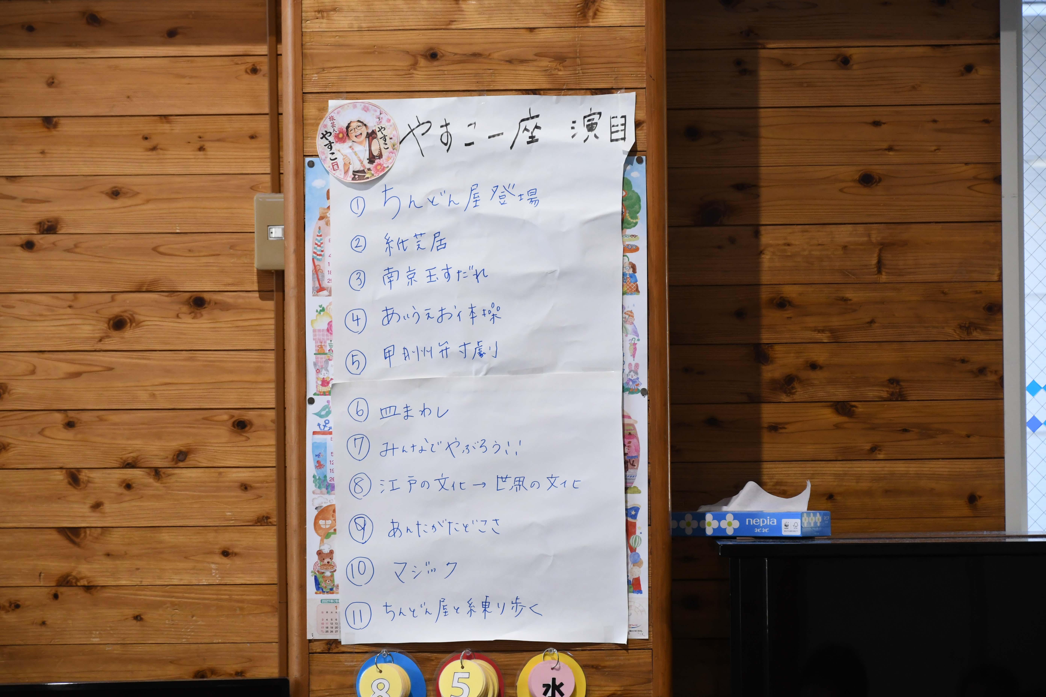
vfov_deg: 9.1
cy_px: 348
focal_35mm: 150
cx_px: 523
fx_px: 4358
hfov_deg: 13.7
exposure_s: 1/200
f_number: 7.1
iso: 1600
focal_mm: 100
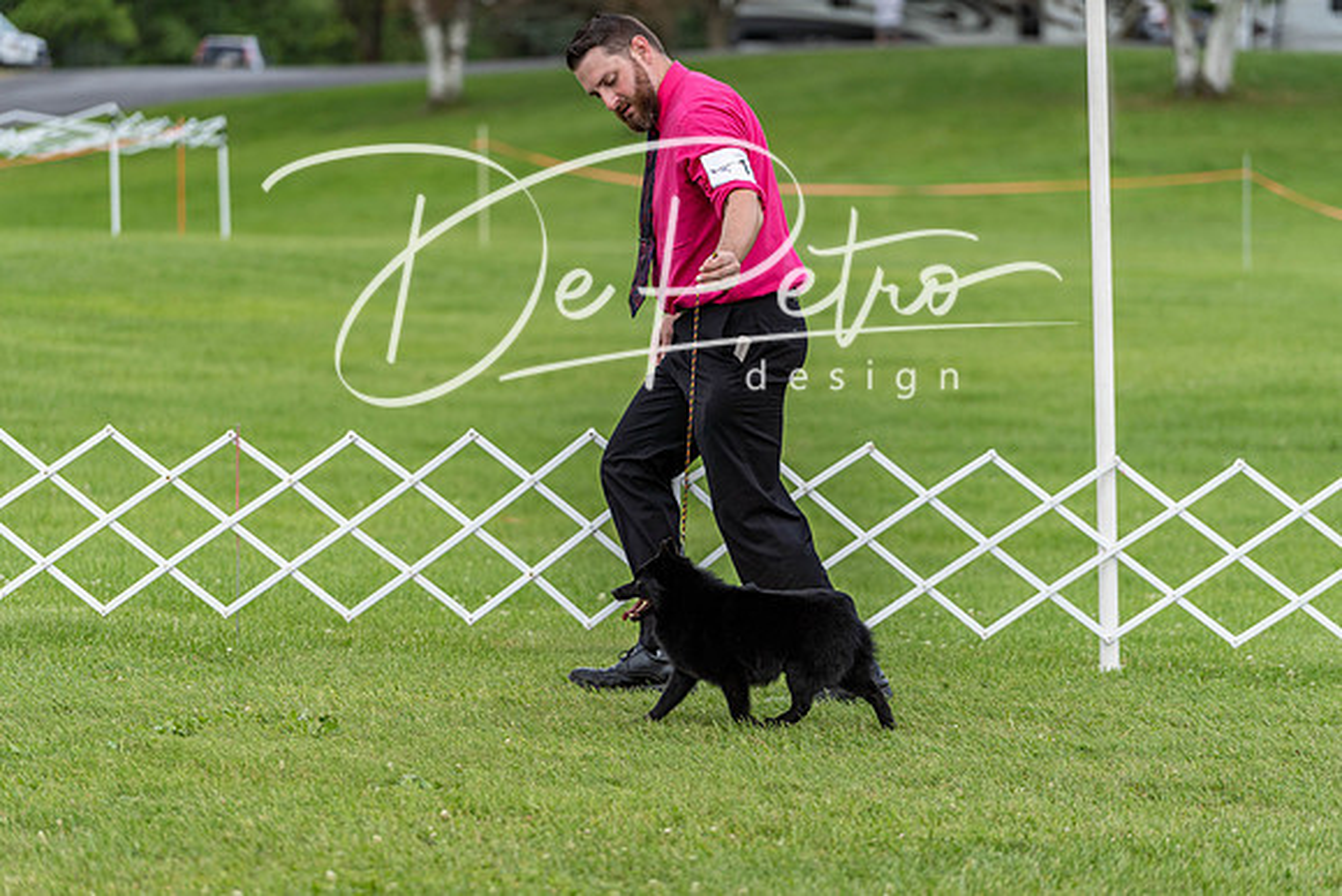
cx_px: 671
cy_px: 448
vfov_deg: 8.0
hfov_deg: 12.0
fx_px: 6376
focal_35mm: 171
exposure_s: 1/1000
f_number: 4
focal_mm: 171
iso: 320
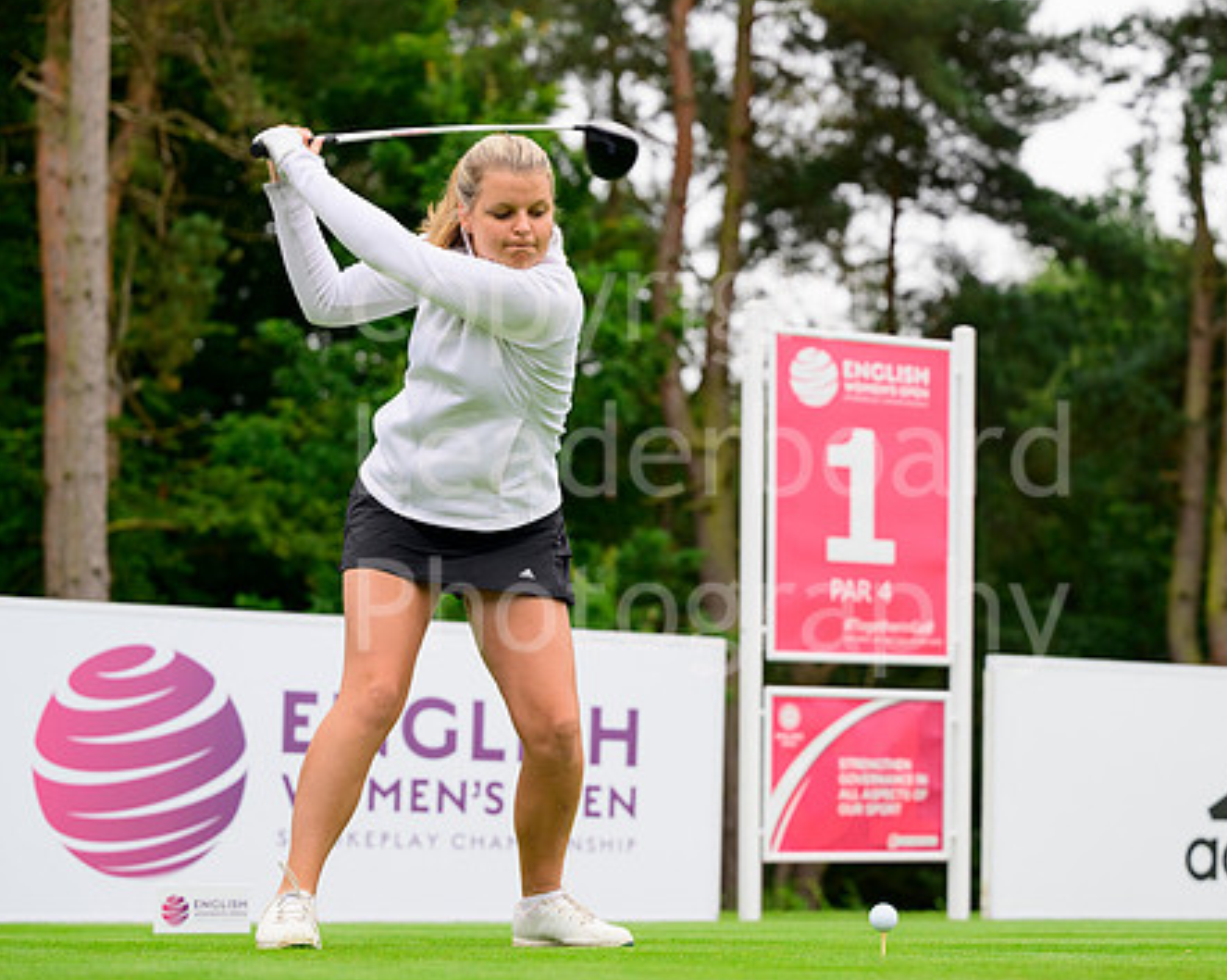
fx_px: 3266
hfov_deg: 21.3
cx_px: 716
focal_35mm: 90
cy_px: 476
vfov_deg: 17.1
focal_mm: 73
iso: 1000
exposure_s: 1/640
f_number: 3.2
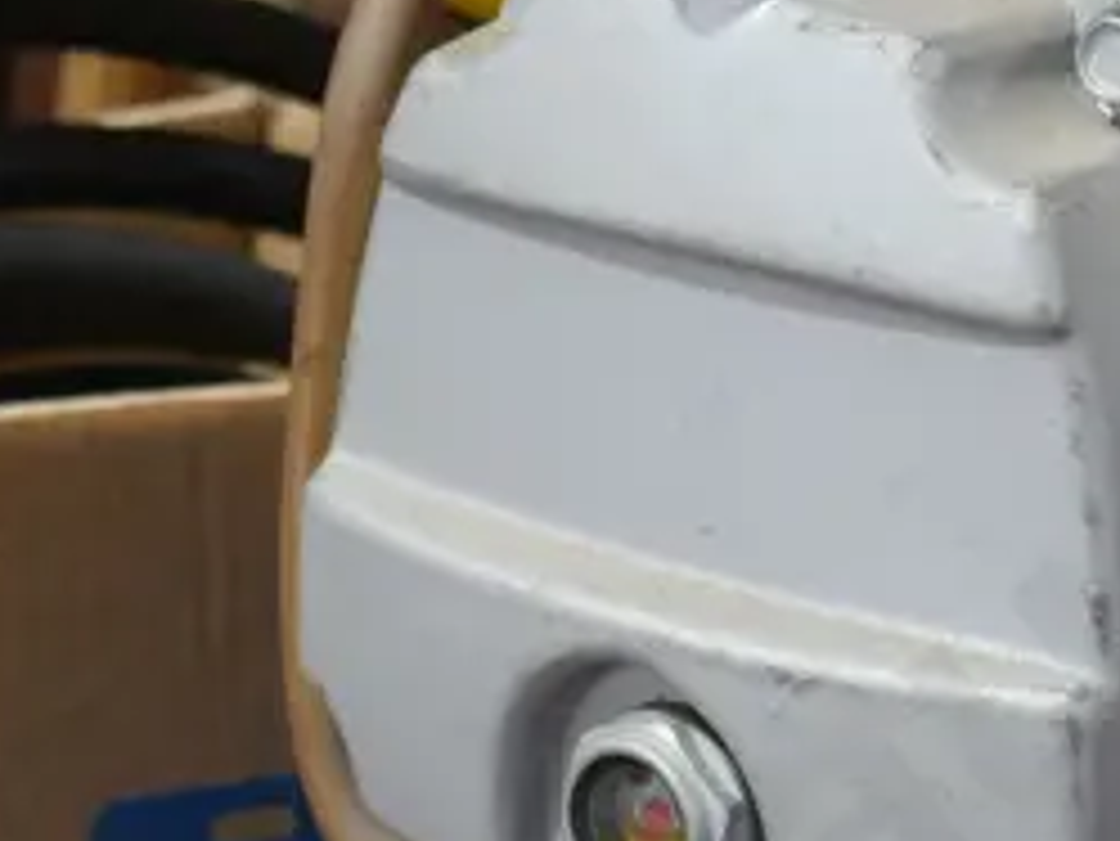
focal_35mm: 156
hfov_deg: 12.5
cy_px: 668
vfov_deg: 9.5
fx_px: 5050
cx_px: 1066
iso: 640
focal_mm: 19
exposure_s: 1/60
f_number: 4.1
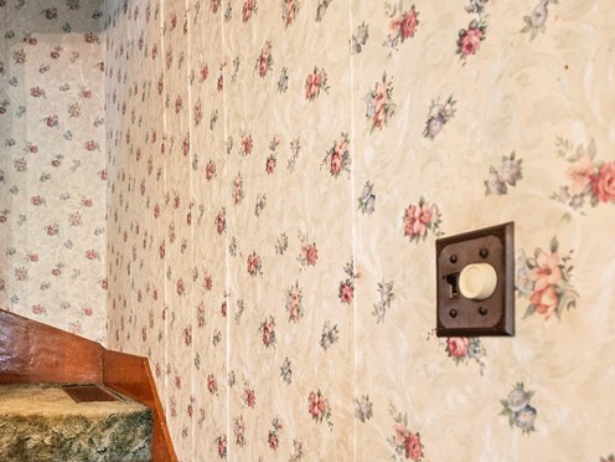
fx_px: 586
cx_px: 37
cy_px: 384
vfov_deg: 40.8
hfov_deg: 48.2
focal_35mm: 33
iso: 3200
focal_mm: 8
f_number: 2.8
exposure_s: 1/40
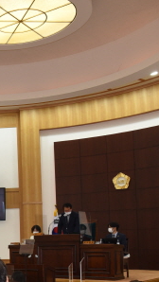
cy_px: 218
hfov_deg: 16.9
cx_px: -126
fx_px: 441
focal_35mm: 59
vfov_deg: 34.5
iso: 1250
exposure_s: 1/60
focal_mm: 24
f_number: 8
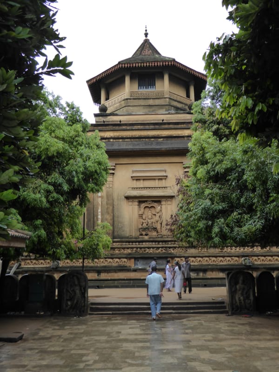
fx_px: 387
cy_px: 186
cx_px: 140
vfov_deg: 51.4
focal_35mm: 36
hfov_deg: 39.7
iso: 160
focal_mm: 6.3
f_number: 3.7
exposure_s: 1/160
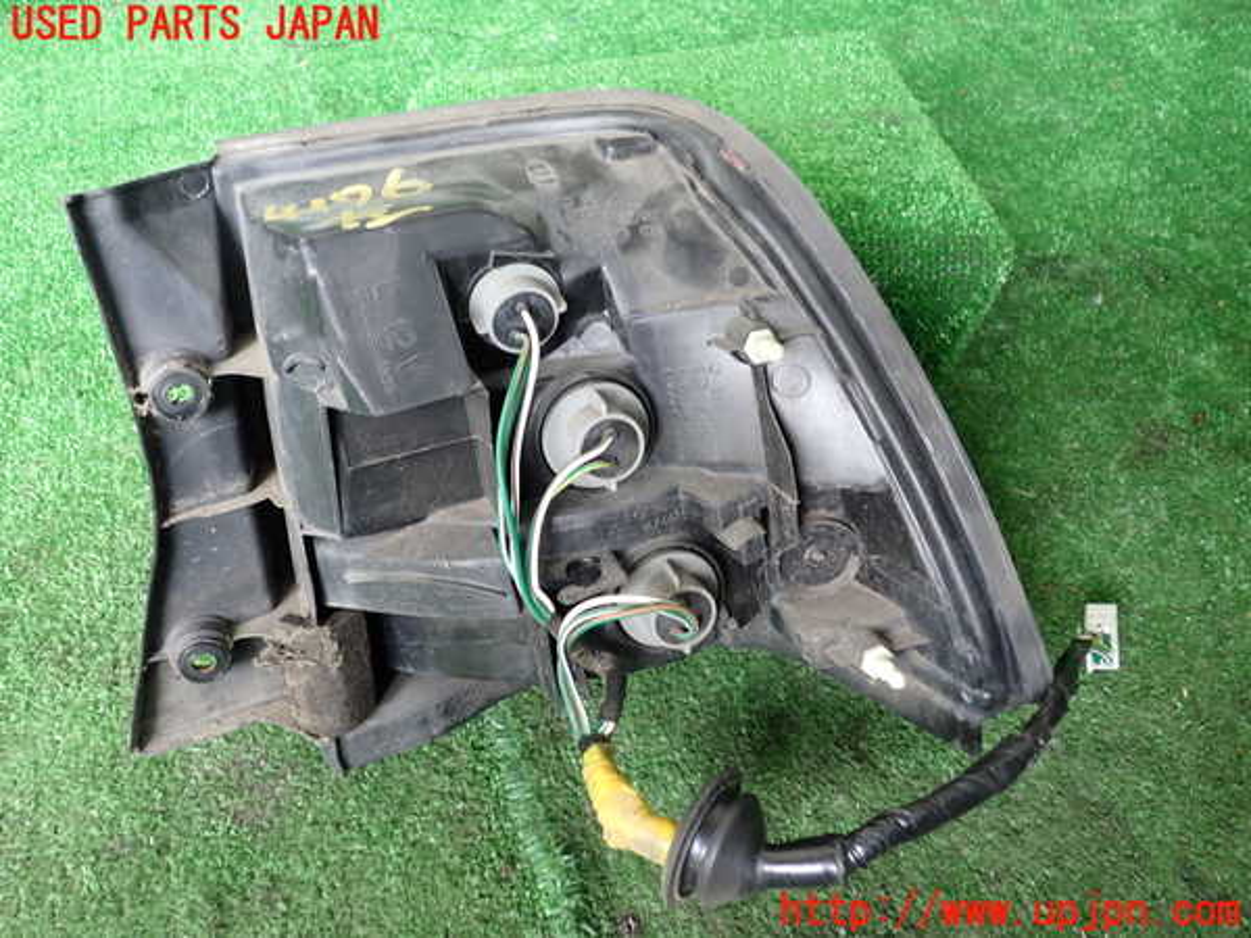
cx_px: 626
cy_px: 469
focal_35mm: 30
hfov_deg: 60.0
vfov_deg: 46.8
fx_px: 1084
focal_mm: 5.4
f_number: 2.3
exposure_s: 1/50
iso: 200
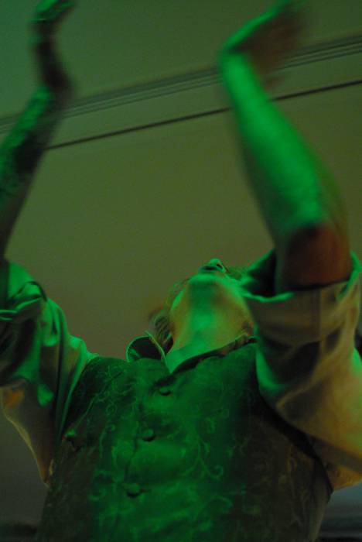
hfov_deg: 26.5
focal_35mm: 51
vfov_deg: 38.9
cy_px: 271
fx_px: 768
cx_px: 181
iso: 1600
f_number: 3
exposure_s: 1/80
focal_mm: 34
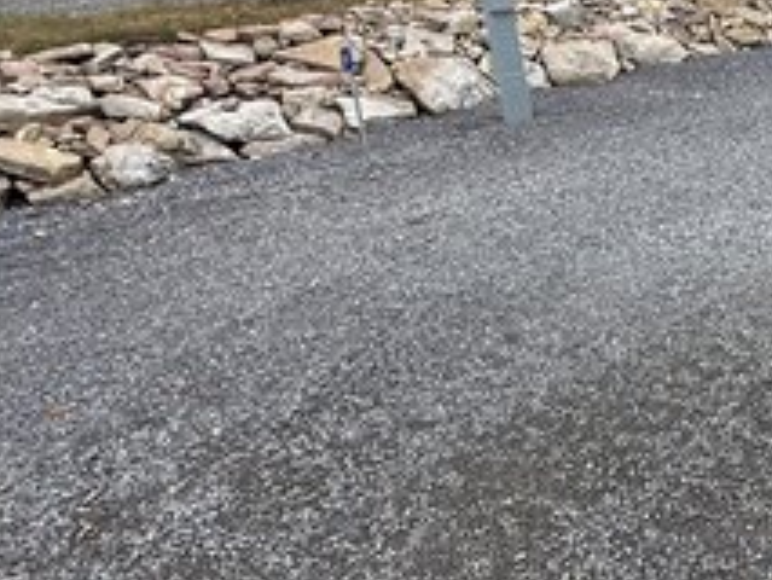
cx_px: 913
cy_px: 420
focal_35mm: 42
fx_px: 937
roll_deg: -2.6
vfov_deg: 33.8
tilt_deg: -24.1
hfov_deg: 35.7
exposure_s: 1/888
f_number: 2.2
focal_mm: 2.22
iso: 50
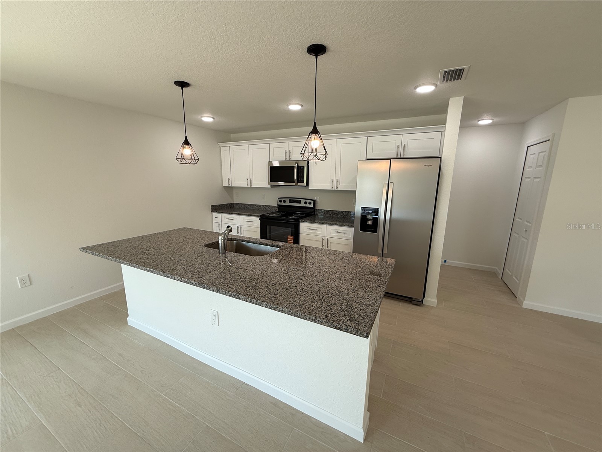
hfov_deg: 102.1
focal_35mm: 14
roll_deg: -0.4
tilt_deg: -9.0
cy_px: 226
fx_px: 243
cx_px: 301
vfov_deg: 85.7
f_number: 2.2
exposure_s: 1/120
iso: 80
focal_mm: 2.22
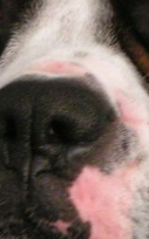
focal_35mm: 903
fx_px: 5884
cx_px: 33
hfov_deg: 1.5
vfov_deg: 2.3
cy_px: 32
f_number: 3.5
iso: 200
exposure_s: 1/80
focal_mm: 41.4
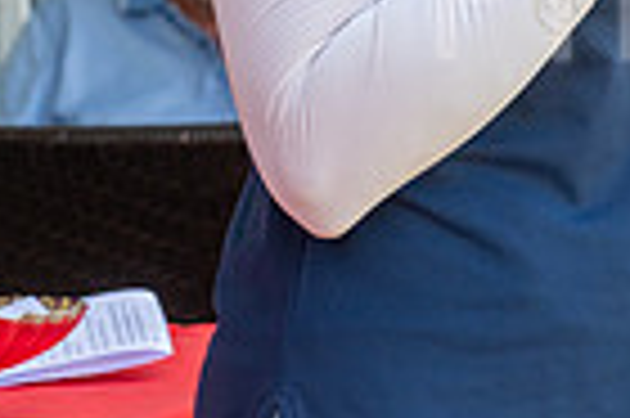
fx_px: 5943
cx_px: 1017
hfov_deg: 6.0
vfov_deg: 4.0
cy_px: -222
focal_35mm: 340
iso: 400
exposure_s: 1/200
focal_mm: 82
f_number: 7.1
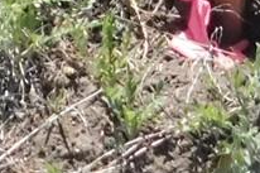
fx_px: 1342
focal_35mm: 186
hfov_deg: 11.1
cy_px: -529
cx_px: 153
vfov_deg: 6.1
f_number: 6
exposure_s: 1/1500
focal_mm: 4
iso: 800
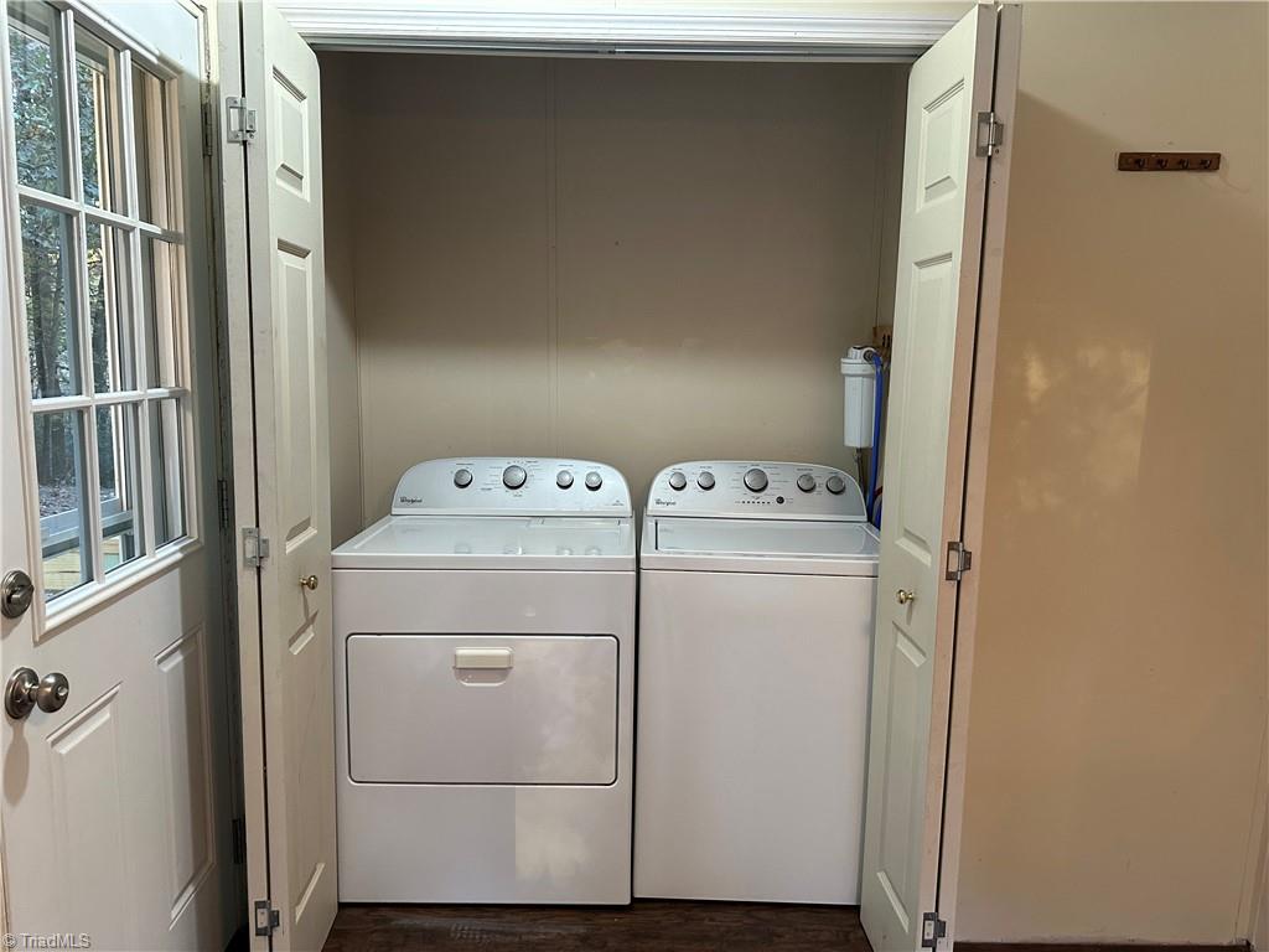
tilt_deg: -7.7
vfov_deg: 56.8
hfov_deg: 71.6
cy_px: 476
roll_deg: -1.5
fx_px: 880
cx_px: 634
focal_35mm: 24
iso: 400
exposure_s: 1/60
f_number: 1.78
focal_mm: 6.86
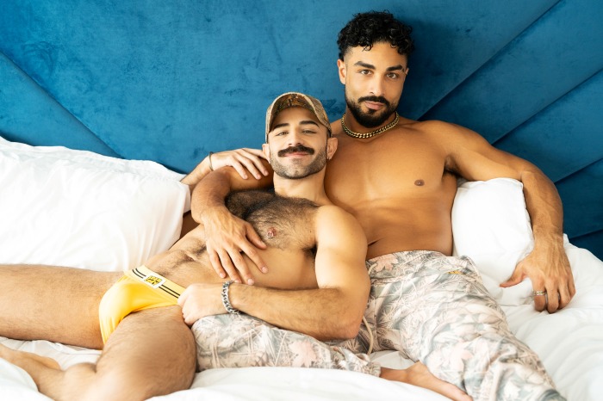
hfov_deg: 39.6
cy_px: 200
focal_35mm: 50
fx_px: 837
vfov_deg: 27.0
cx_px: 302
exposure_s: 1/400
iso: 800
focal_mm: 50
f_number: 3.2
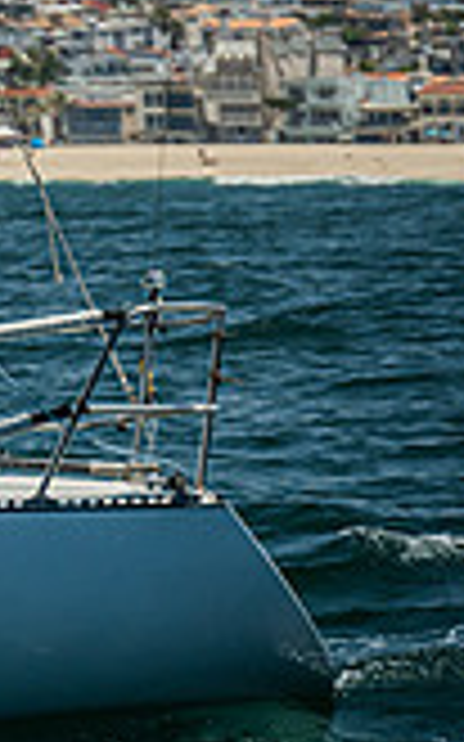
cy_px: 79
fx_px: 11219
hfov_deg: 2.3
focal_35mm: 554
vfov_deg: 3.8
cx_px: -806
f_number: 6.3
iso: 320
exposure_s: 1/800
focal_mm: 150
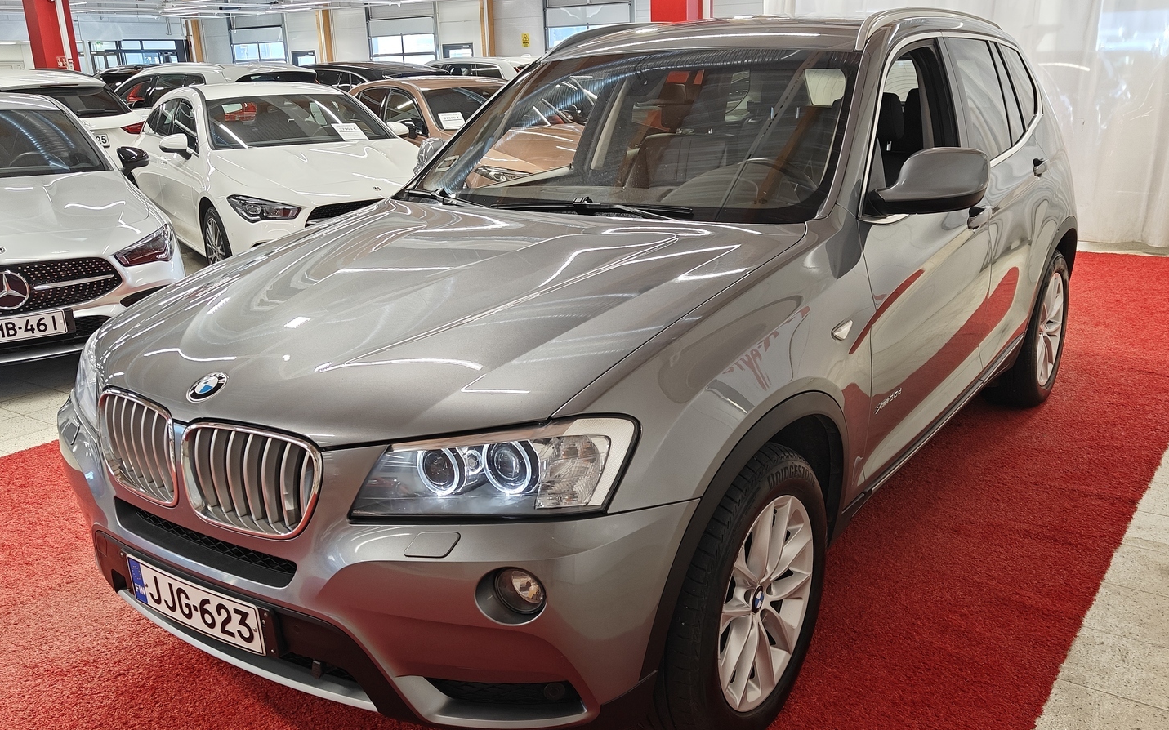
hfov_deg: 59.7
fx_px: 1019
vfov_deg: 39.4
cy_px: 396
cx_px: 582
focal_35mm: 32
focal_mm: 5.59
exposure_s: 1/50
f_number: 1.8
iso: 64
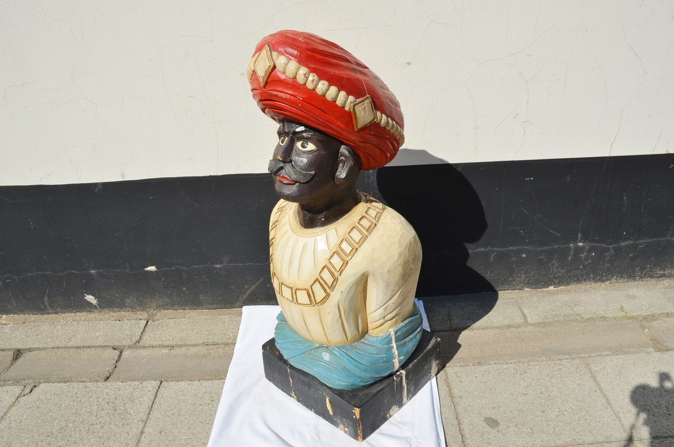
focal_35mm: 30
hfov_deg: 62.0
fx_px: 561
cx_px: 337
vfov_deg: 43.4
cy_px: 224
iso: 100
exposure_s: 1/320
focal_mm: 20
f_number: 9
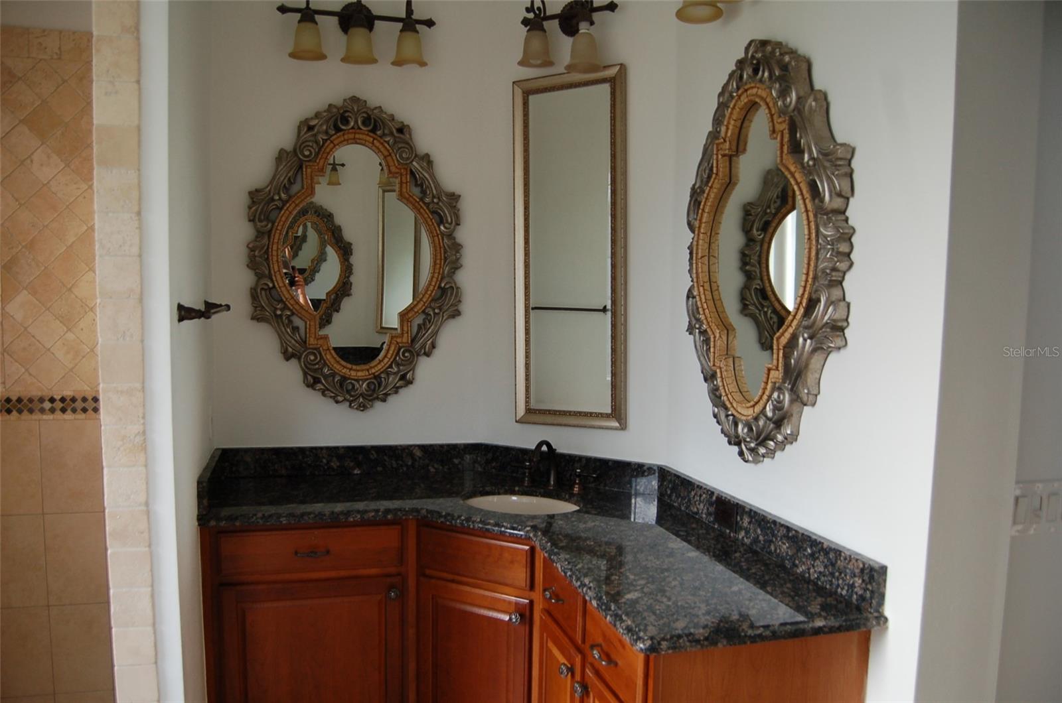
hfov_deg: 67.5
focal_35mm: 27
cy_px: 352
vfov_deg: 47.7
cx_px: 531
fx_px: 795
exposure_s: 1/60
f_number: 3.5
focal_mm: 18
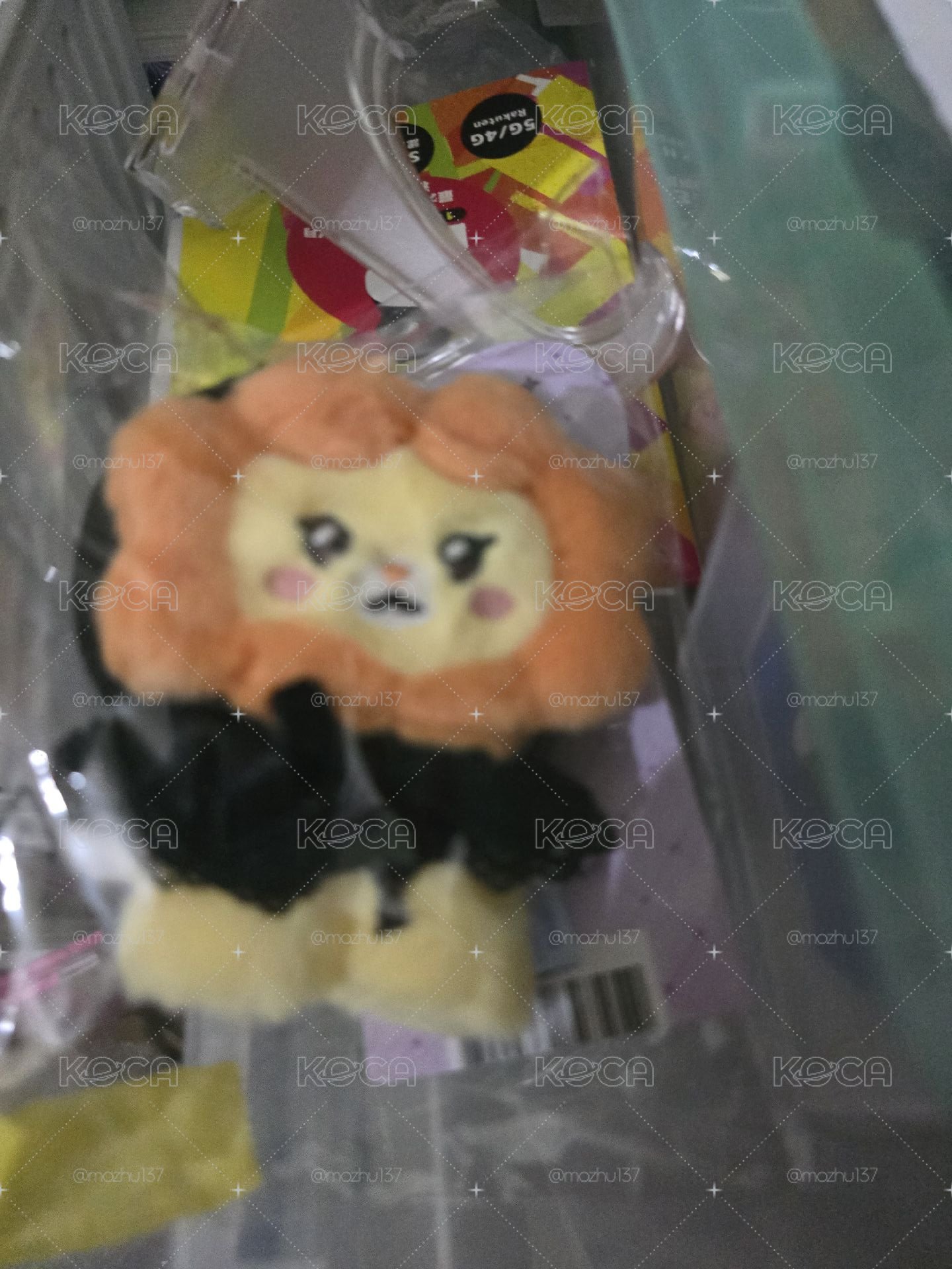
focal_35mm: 23
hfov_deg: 58.9
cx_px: 476
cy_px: 634
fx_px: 843
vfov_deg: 73.9
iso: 2000
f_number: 1.7
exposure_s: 1/60.2
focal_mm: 6.3
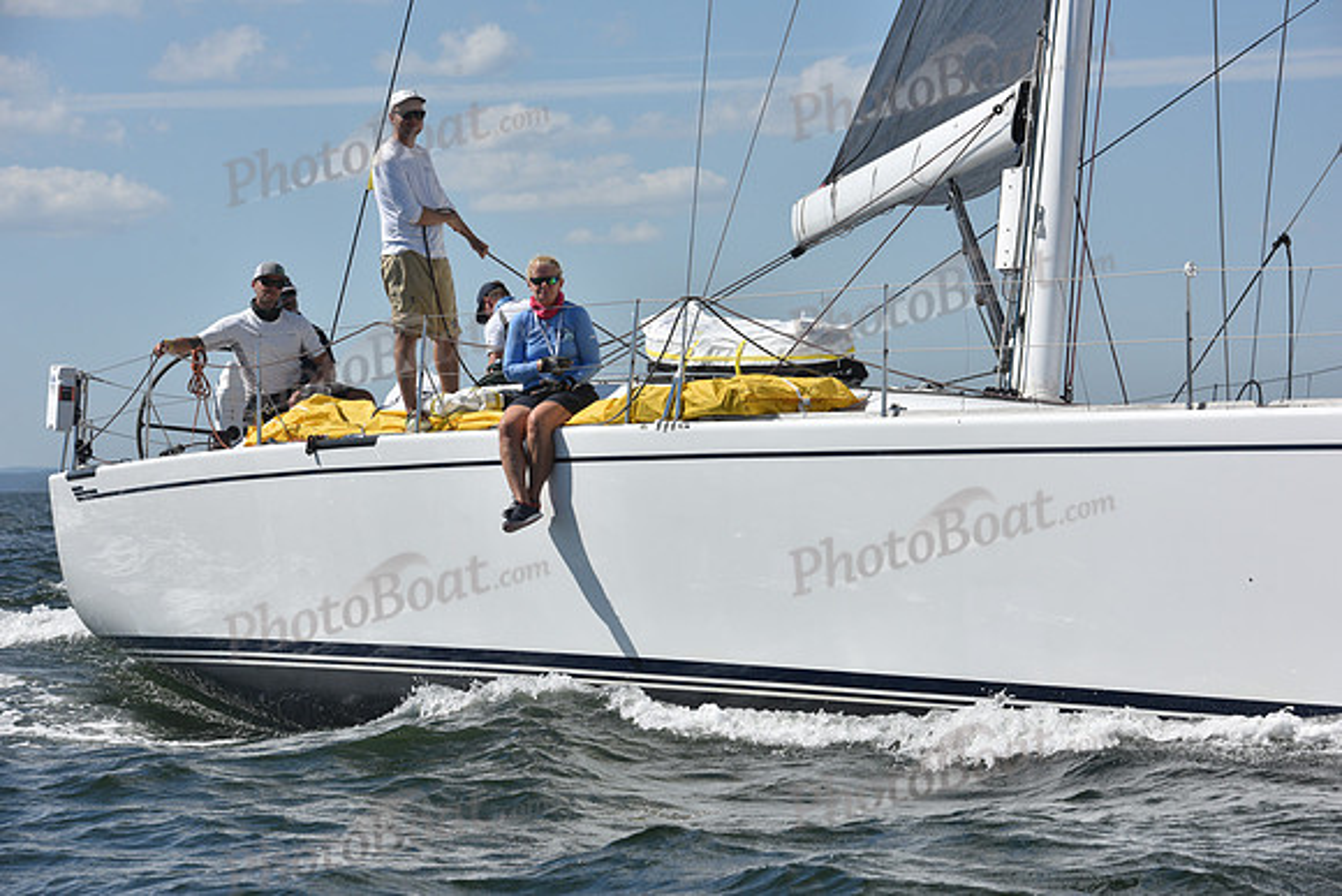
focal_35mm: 135
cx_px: 671
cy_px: 448
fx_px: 5033
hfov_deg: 15.2
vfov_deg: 10.2
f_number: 11
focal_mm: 135
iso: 320
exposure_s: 1/1250
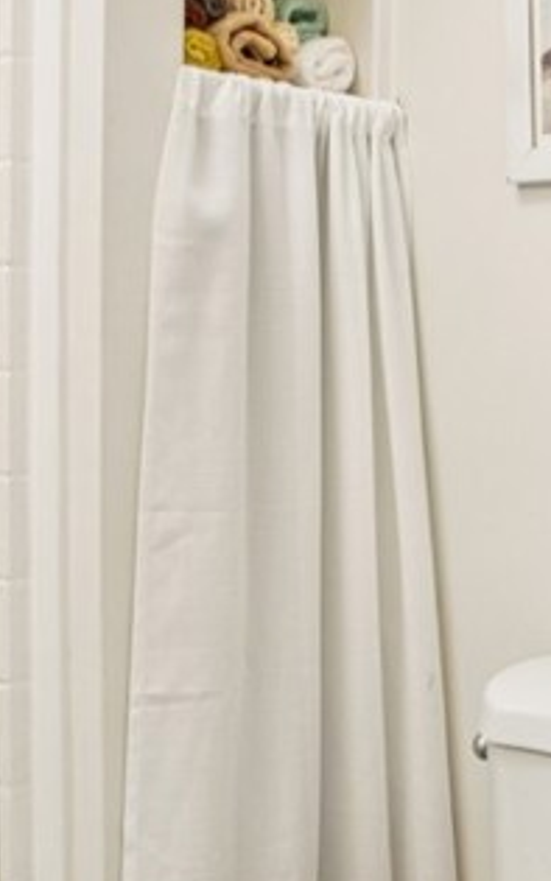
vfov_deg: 37.8
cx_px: 685
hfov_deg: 22.3
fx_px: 1273
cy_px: 302
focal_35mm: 53
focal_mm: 16
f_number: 8
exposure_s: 1/30
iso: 250
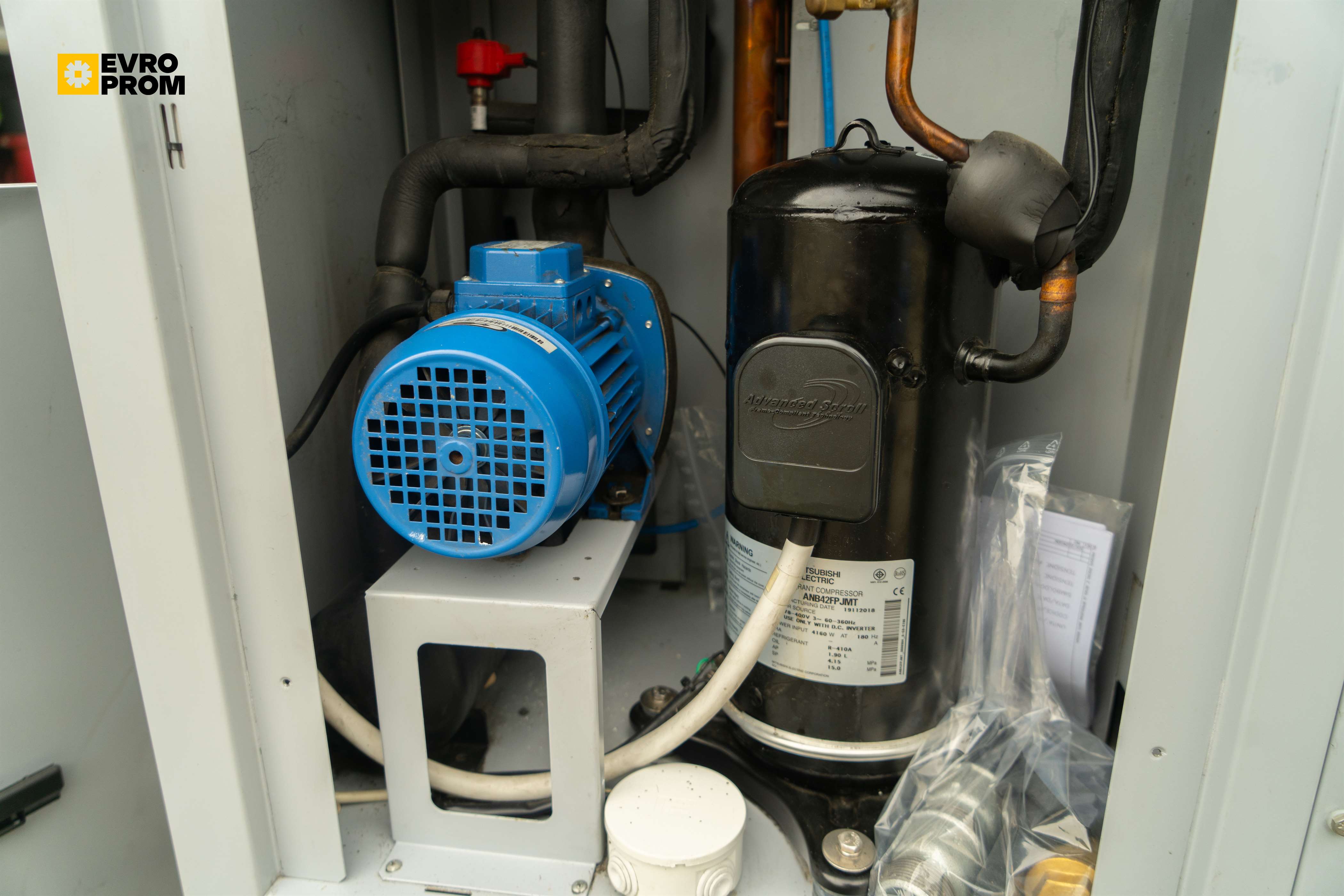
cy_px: 448
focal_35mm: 24
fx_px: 896
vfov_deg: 53.1
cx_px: 672
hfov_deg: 73.7
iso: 250
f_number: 4
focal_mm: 24
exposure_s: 1/160
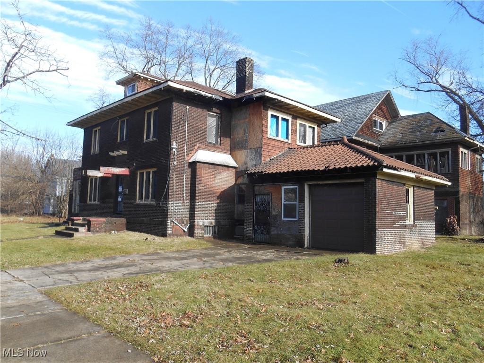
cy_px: 182
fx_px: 364
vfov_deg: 53.1
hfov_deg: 67.3
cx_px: 242
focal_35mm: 26
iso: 80
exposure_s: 1/320
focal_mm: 4.7
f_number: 3.4
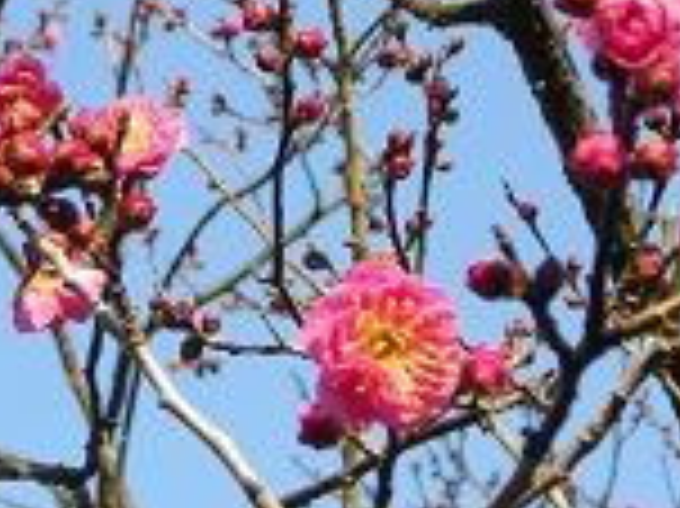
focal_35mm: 248
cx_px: 137
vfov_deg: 6.0
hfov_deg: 8.0
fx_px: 4868
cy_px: 306
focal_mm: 17.1
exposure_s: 1/200
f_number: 5.2
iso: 100
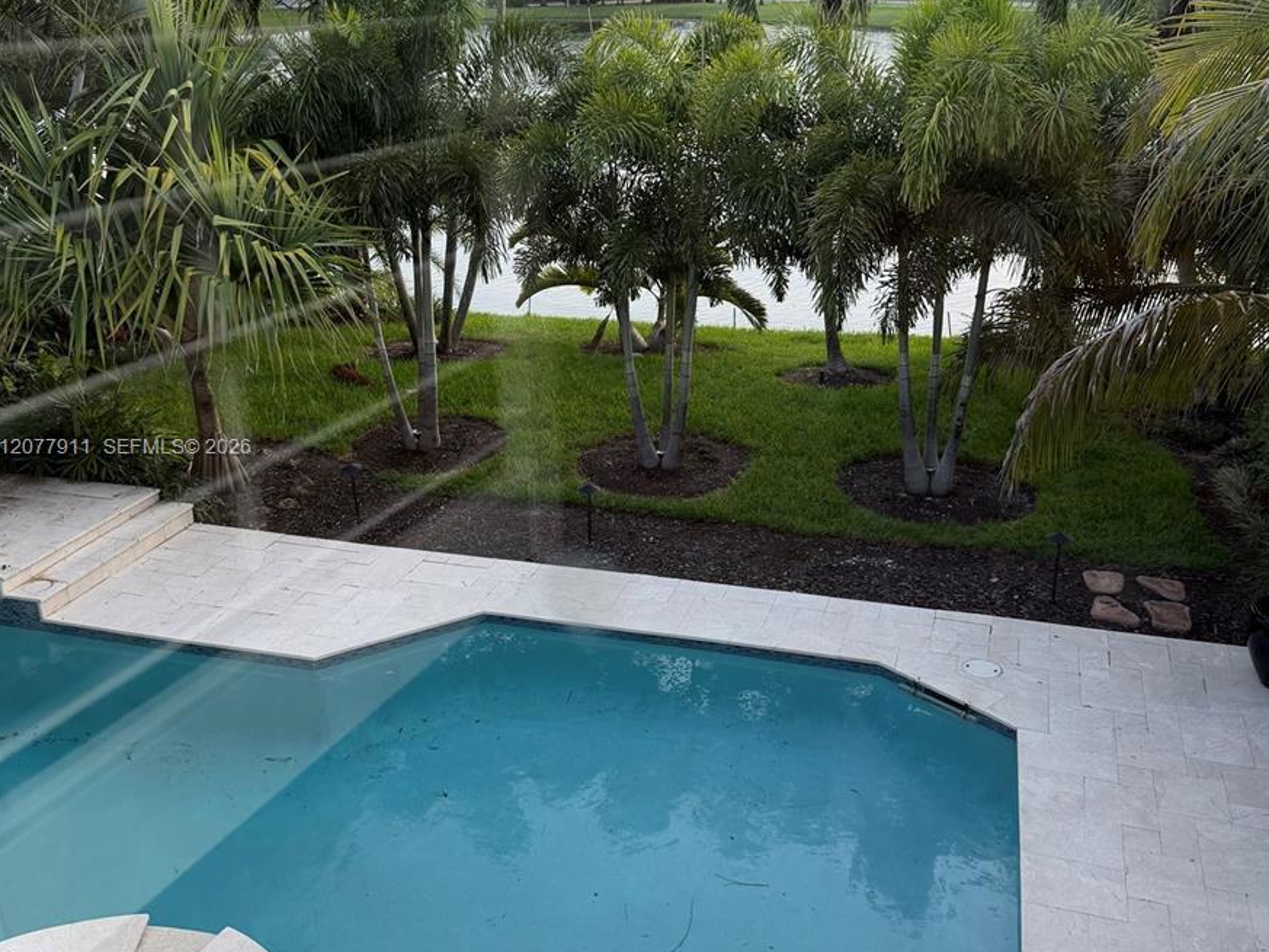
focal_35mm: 33
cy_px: 449
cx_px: 637
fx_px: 1210
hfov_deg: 55.3
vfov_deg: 42.9
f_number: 1.78
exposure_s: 1/943
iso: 100
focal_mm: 6.76
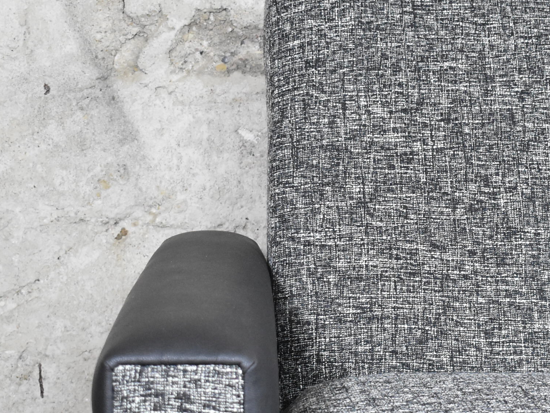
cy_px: 243
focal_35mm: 92
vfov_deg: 16.1
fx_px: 1462
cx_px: 392
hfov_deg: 21.2
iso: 3200
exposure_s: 1/80
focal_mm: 32
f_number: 4.5
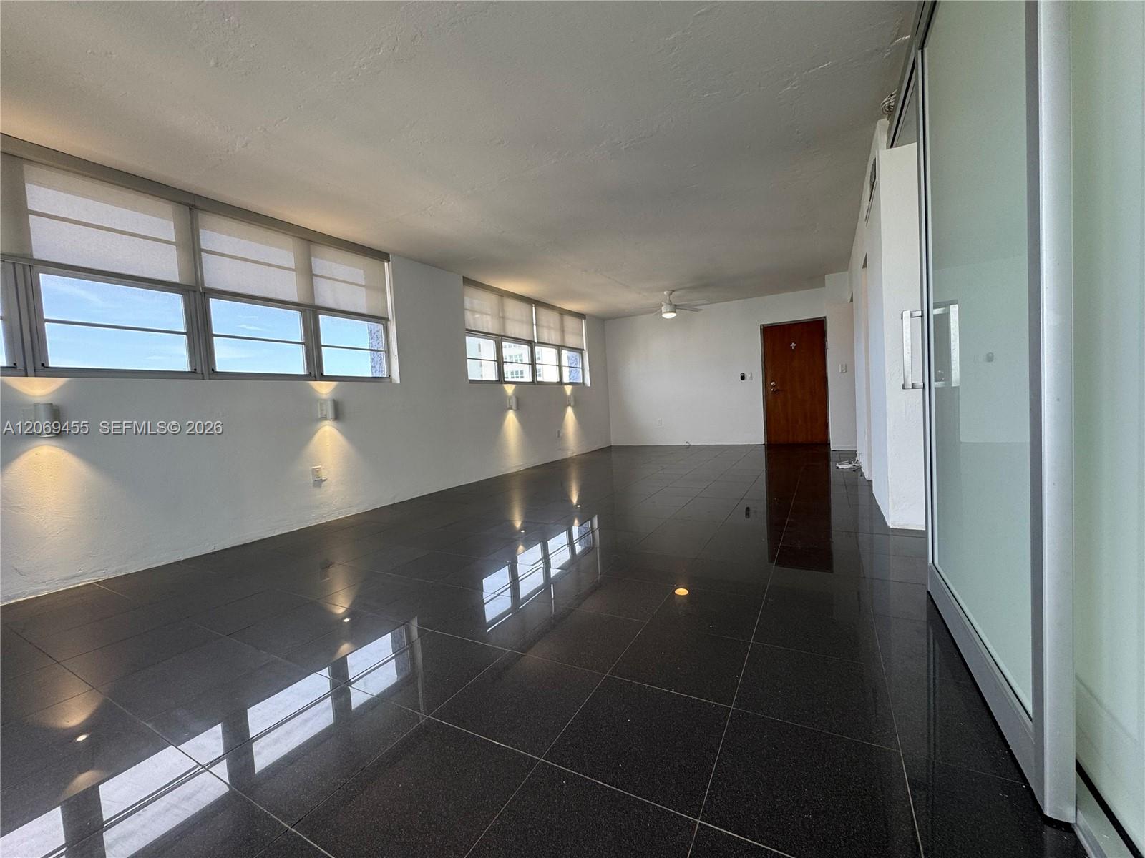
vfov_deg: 85.7
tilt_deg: -3.6
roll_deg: +3.9
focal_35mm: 14
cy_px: 429
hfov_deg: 102.1
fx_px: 463
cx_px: 572
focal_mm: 2.22
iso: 80
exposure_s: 1/120
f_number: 2.2
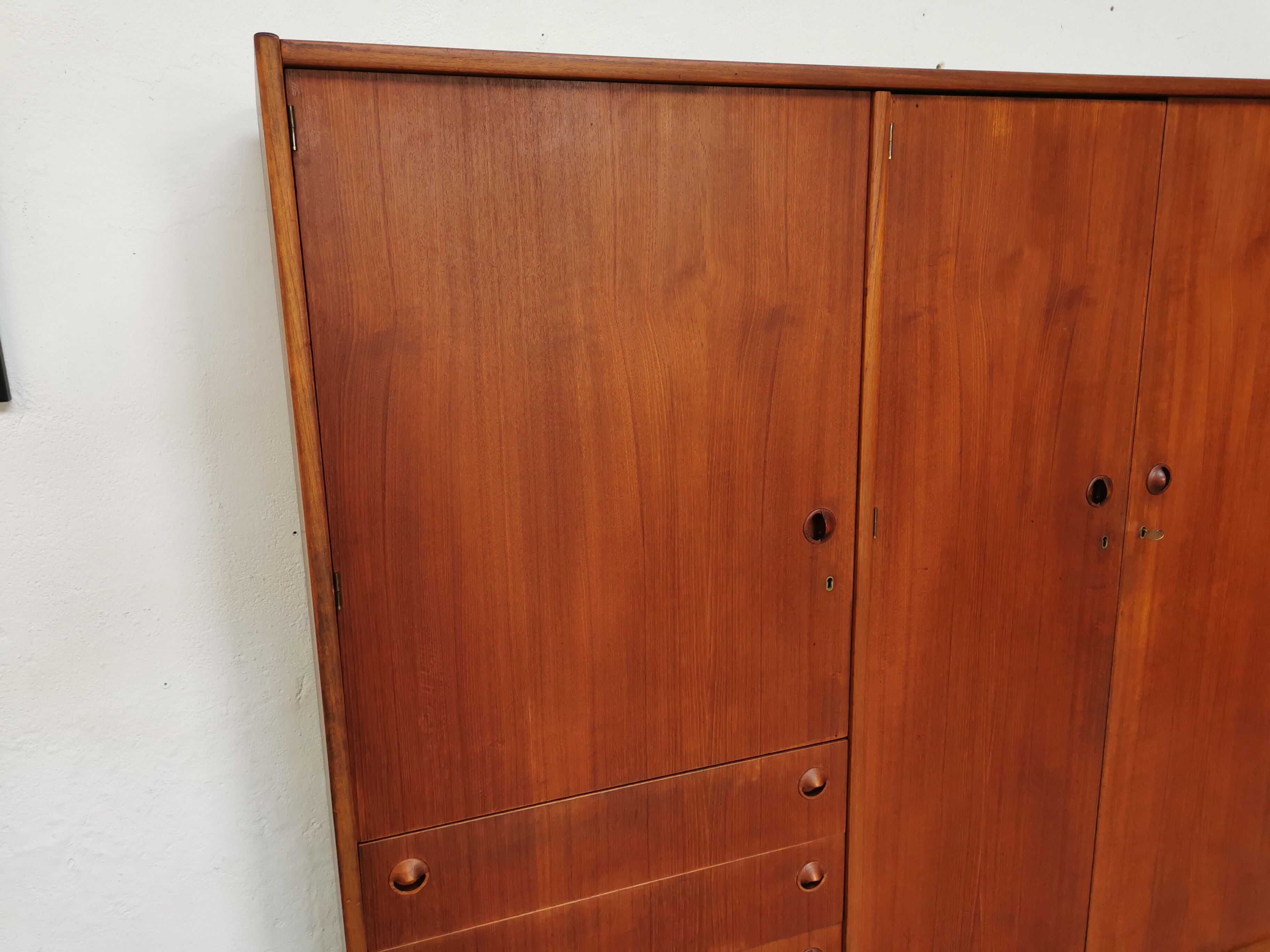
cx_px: 635
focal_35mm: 27
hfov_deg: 65.3
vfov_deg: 51.4
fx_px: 991
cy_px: 476
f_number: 1.8
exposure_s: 1/100
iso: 125
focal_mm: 5.58
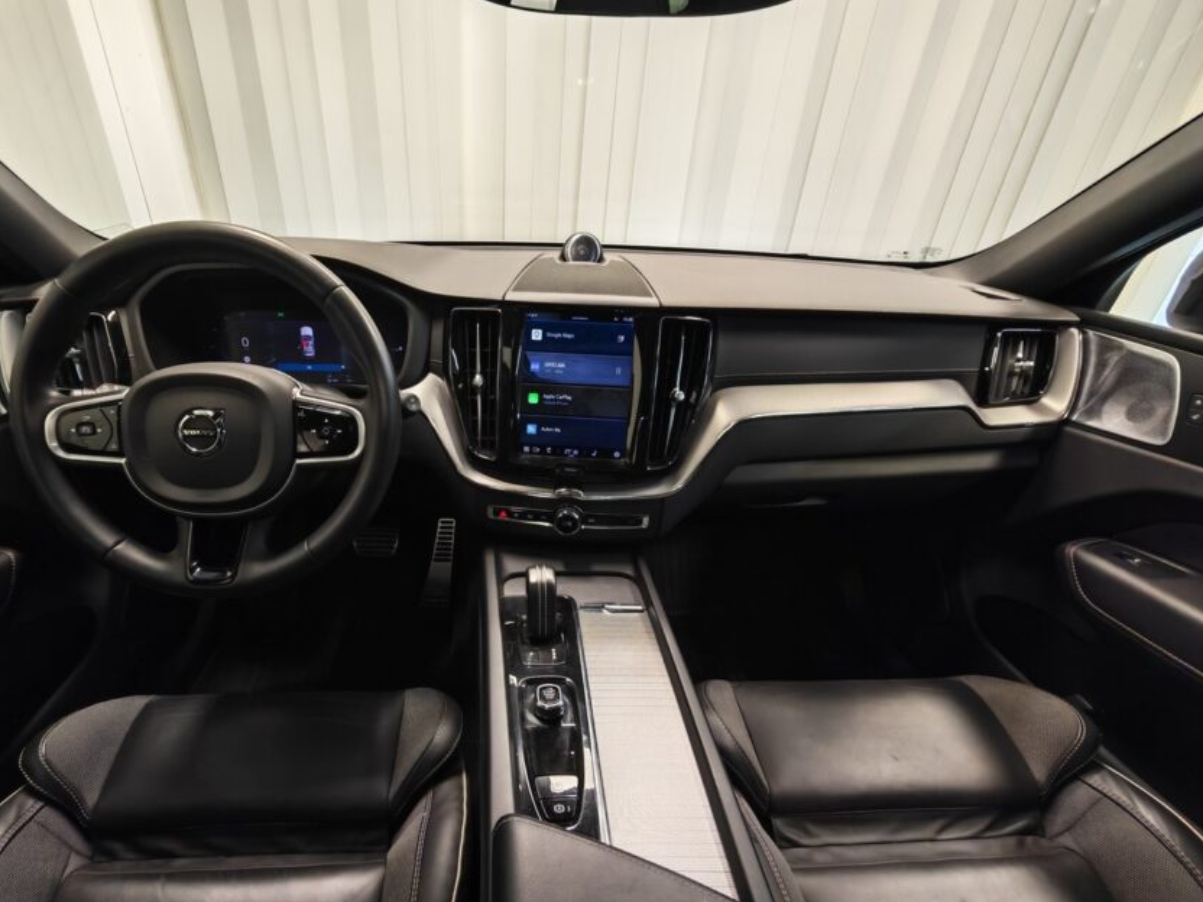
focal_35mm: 16
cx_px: 528
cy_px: 481
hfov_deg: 94.0
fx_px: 556
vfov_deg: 78.0
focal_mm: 1.82
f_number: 2
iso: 200
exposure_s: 1/33
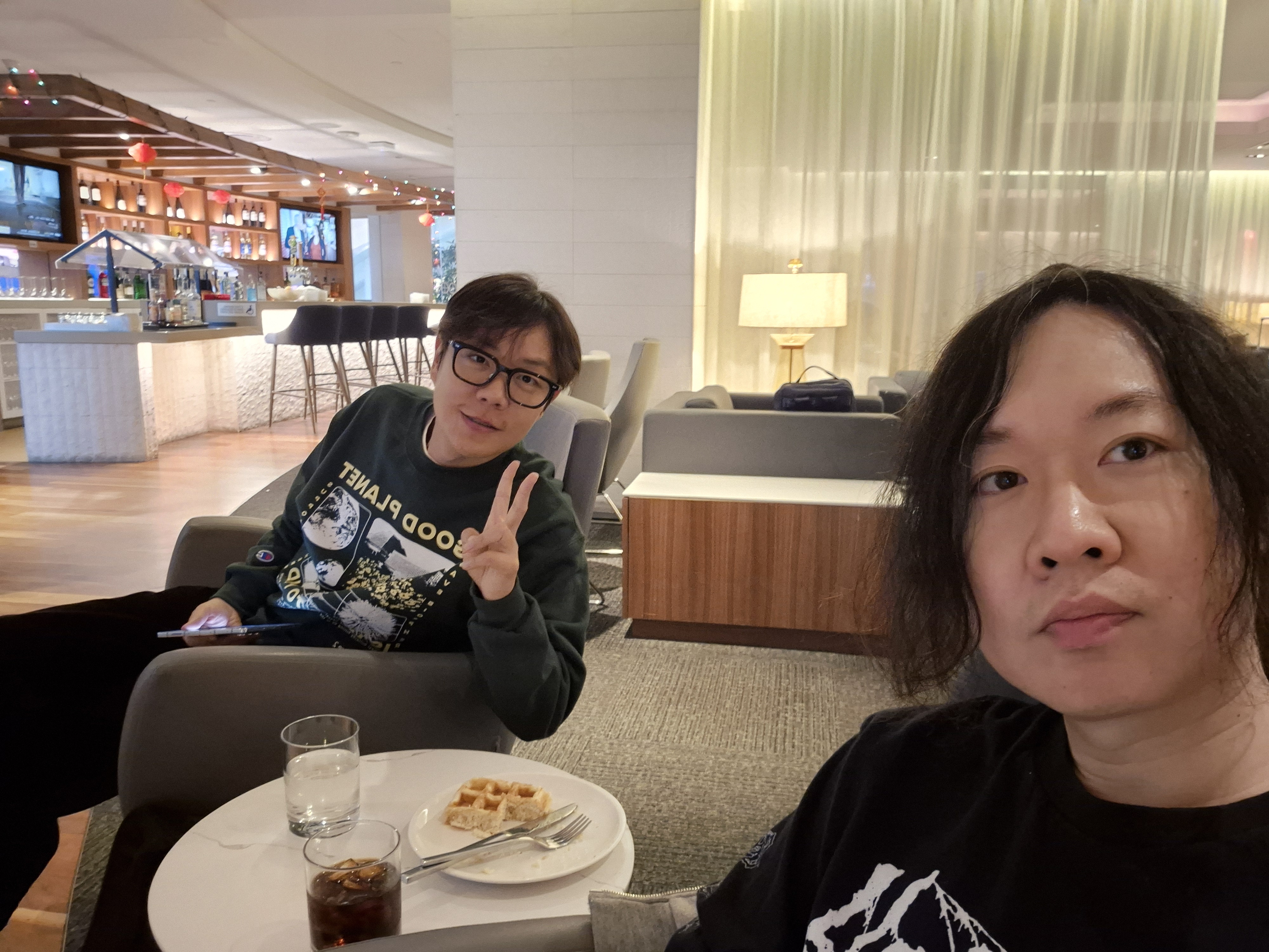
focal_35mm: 25
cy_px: 476
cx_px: 634
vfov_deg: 54.9
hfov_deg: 69.4
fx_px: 916
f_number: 2.2
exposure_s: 1/17
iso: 1000
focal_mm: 3.3
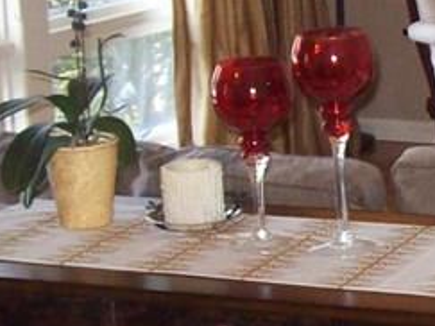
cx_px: 559
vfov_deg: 9.8
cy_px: 124
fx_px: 1909
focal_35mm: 152
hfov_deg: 12.6
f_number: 2.7
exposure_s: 1/64
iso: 200
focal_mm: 6
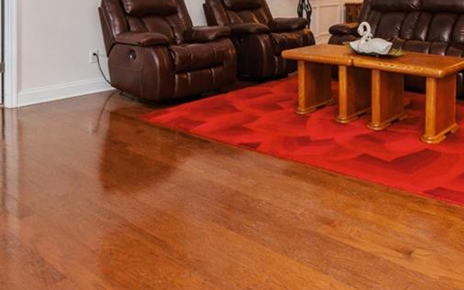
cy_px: -16
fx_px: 468
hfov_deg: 52.0
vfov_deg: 31.2
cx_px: 301
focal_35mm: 37
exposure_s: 1/13
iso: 200
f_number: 8
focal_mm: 12
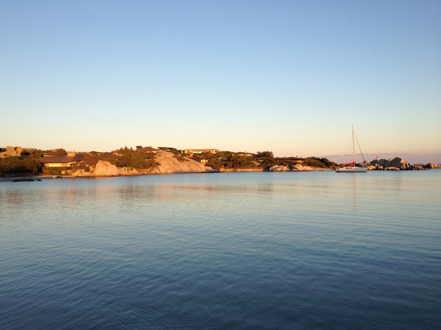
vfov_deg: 40.7
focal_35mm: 35
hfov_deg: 52.6
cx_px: 220
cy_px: 165
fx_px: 446
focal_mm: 4.28
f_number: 2.4
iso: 64
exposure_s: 1/488
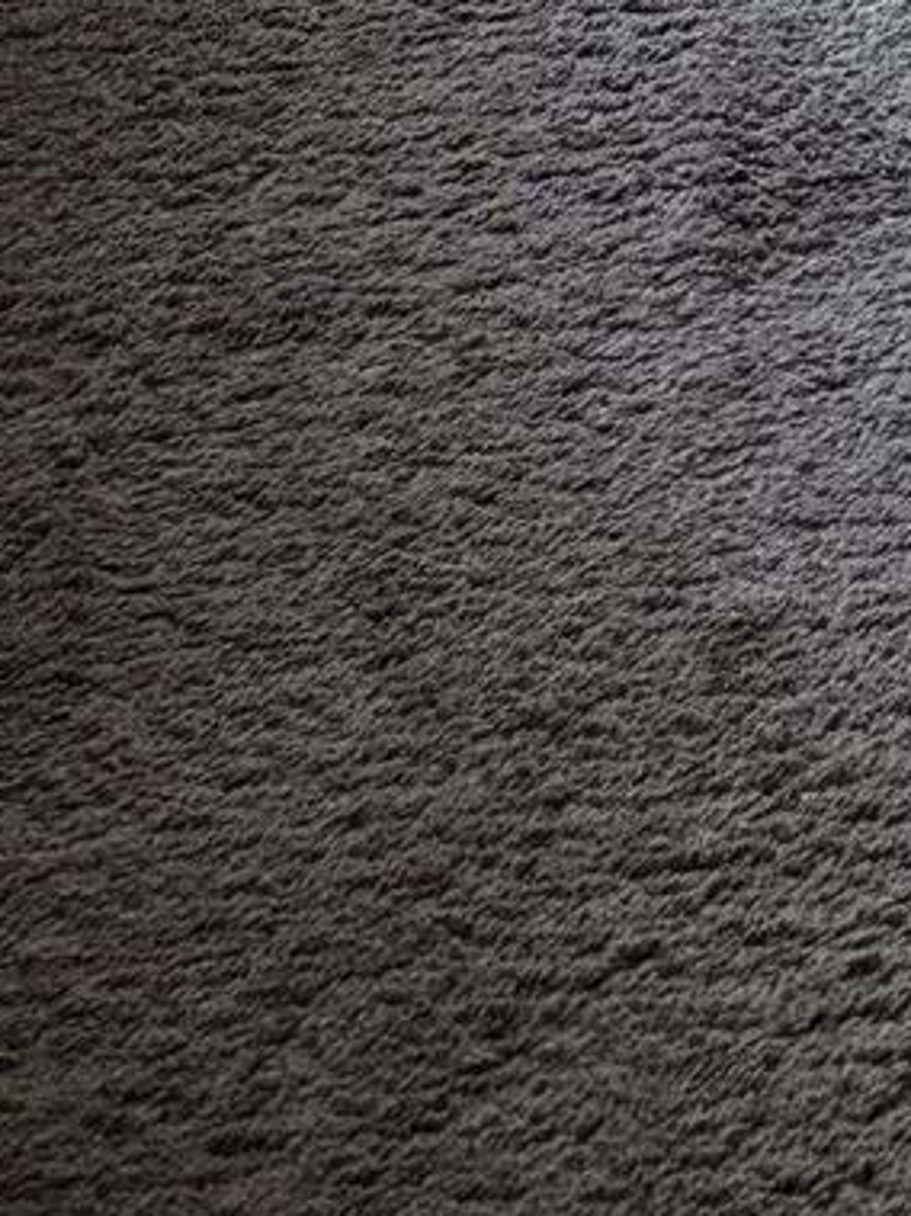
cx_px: 1928
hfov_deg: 9.4
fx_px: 5126
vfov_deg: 10.8
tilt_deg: -12.3
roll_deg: +1.3
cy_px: -1983
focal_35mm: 146
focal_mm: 6.76
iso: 160
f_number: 1.78
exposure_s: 1/198
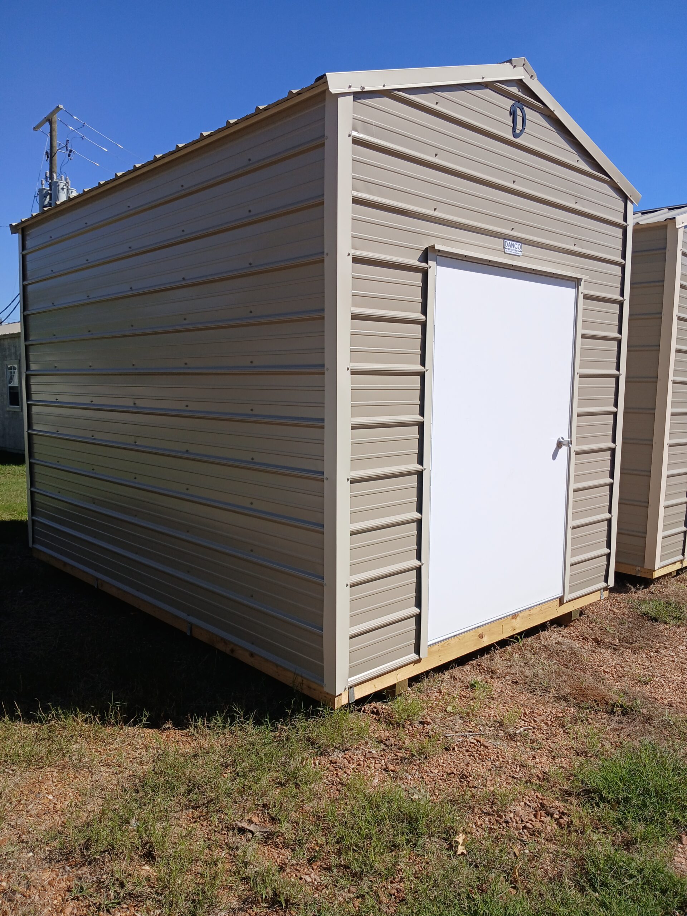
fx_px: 688
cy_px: 458
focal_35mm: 26
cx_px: 344
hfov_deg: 53.1
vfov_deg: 67.3
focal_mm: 3.98
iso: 20
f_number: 1.8
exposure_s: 1/791
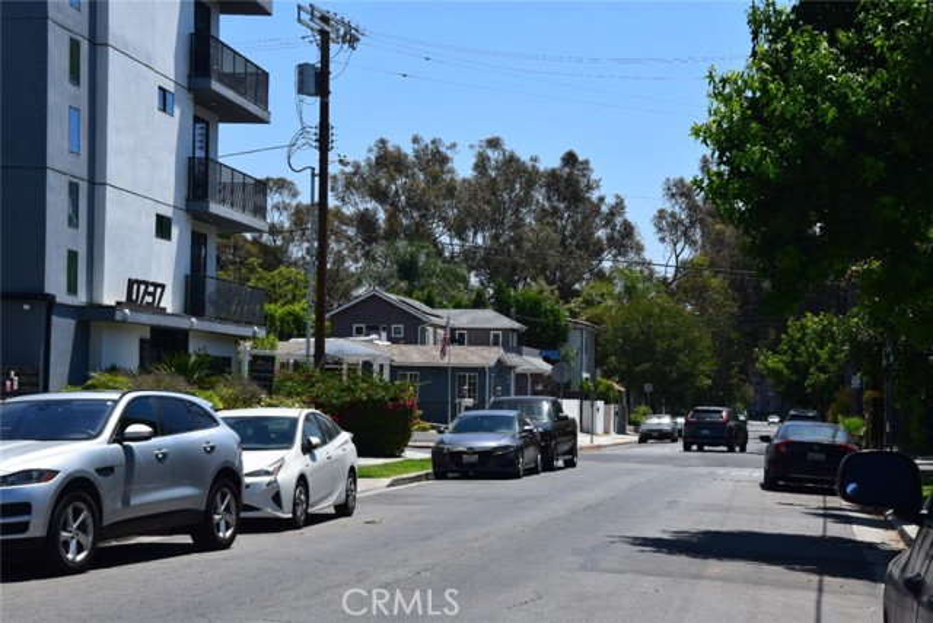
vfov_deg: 18.9
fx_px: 1866
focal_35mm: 72
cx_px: 466
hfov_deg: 28.1
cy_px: 312
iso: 360
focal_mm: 48
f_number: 11
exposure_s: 1/500
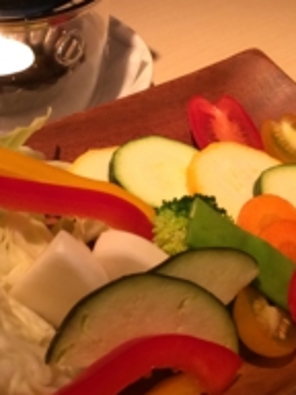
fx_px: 775
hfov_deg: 21.5
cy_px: 117
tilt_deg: -34.0
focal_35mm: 68
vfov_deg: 28.3
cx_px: 88
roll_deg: -1.0
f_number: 2.2
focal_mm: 4.15
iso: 125
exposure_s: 1/33
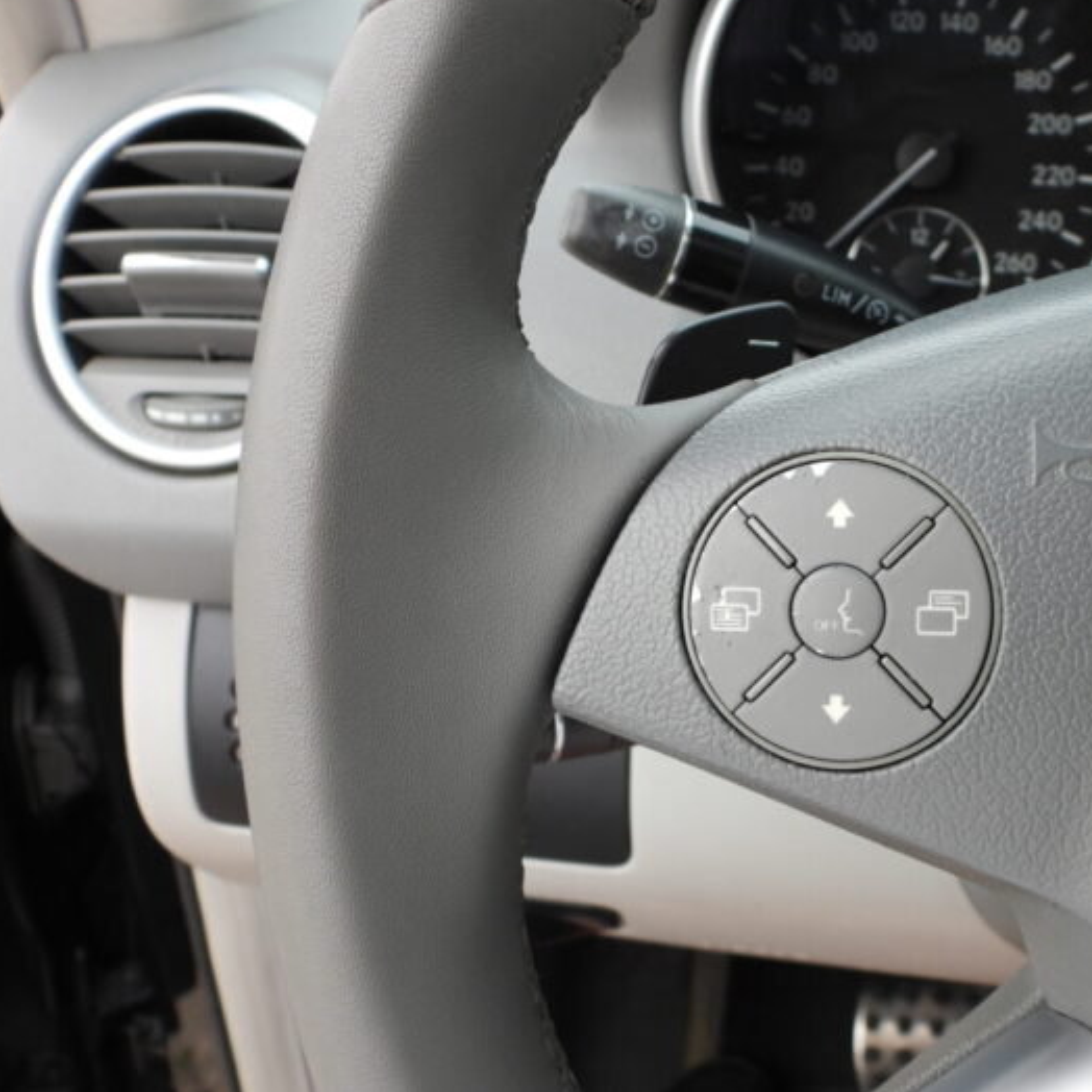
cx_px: 729
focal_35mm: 42
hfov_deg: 39.5
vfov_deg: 40.0
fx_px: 1499
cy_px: 542
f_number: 3.2
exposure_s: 1/200
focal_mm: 6.3
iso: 100
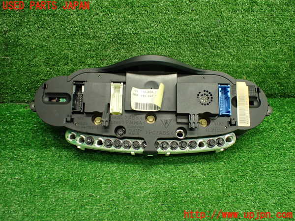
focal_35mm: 30
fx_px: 256
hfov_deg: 60.0
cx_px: 148
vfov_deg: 46.8
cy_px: 110
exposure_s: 1/125
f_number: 2.3
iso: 640
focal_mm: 5.4
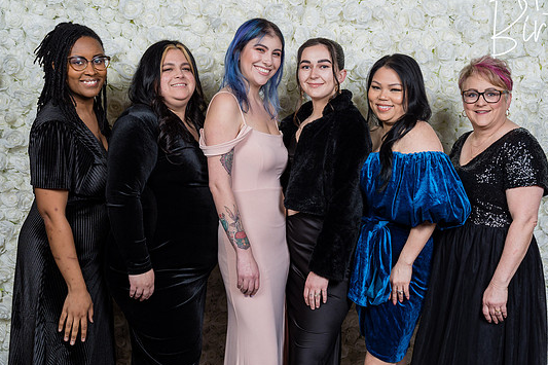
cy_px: 182
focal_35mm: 44
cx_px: 297
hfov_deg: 44.5
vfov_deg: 30.5
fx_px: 670
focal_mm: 38
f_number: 5.6
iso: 500
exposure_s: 1/200
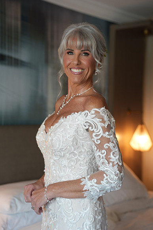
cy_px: 115
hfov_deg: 21.3
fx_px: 408
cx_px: 76
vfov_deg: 31.4
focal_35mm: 64
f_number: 3.2
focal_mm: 64
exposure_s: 1/125
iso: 200
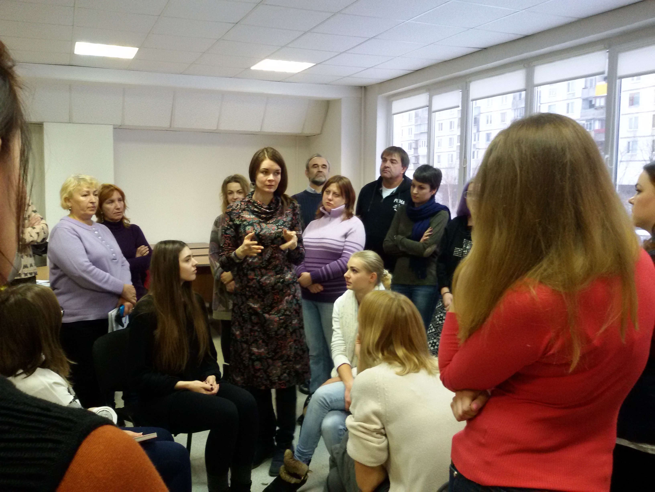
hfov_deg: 58.4
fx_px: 587
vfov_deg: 45.4
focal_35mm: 31
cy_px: 246
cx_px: 328
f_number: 2.4
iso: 200
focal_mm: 2.93
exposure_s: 1/33
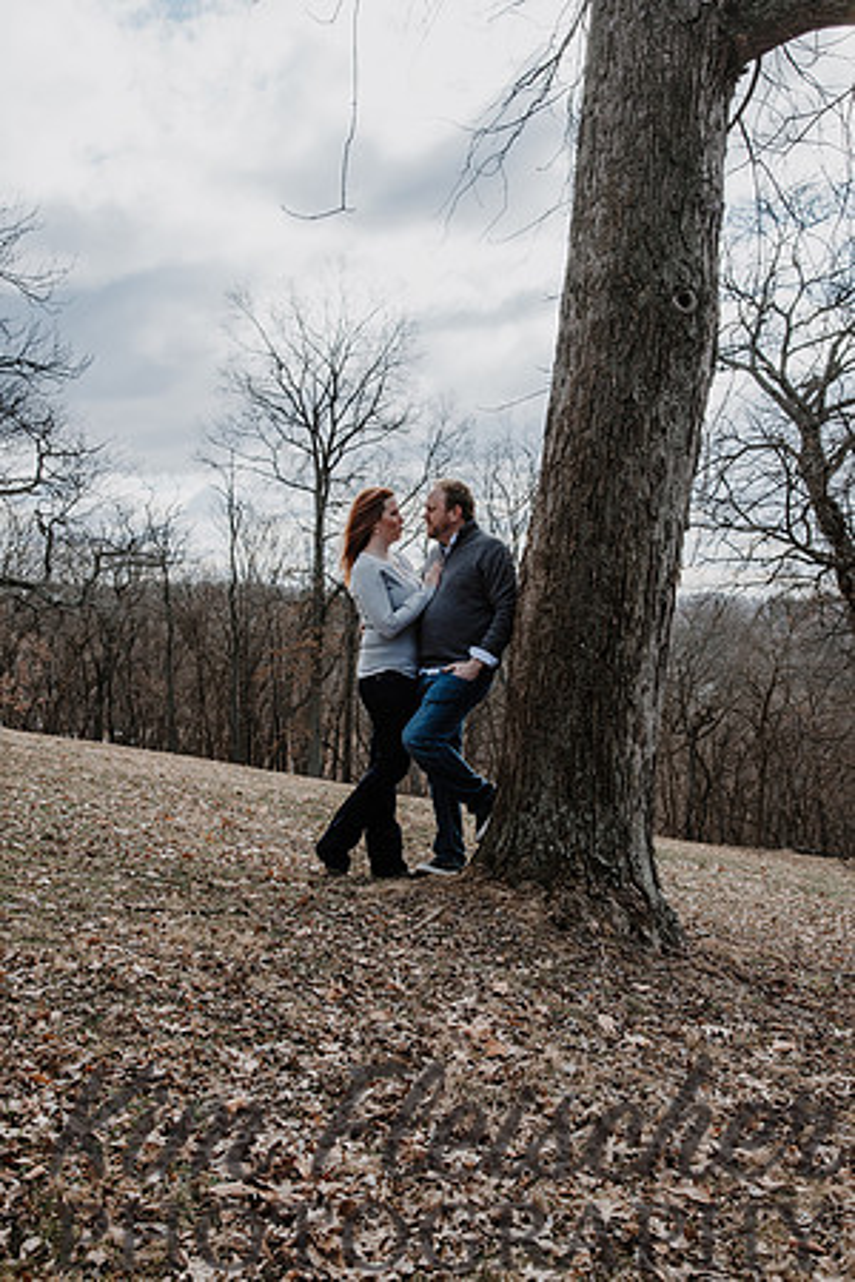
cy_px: 641
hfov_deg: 30.5
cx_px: 428
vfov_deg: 44.5
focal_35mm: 44
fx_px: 1567
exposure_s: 1/250
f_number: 8
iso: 200
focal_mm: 44
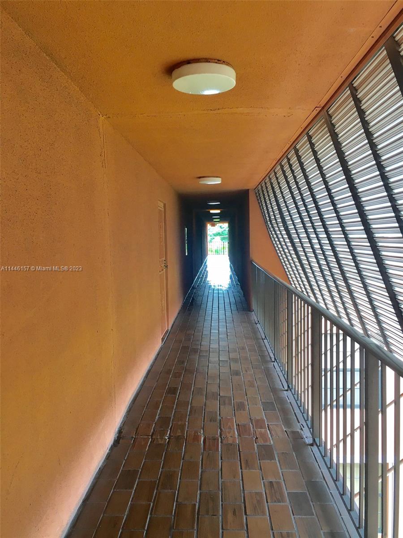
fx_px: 450
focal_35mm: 29
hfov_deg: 48.2
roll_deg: -0.1
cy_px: 269
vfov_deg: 61.7
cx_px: 202
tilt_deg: -2.1
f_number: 2.2
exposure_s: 1/40
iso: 25
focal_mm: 4.15
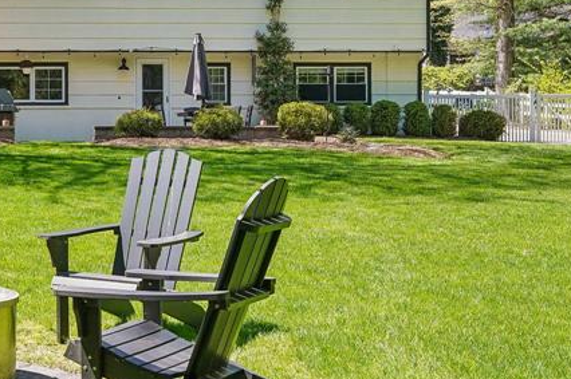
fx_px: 1220
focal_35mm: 77
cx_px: 94
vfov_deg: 17.6
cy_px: 95
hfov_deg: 25.8
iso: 400
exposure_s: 1/200
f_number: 8
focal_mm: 32
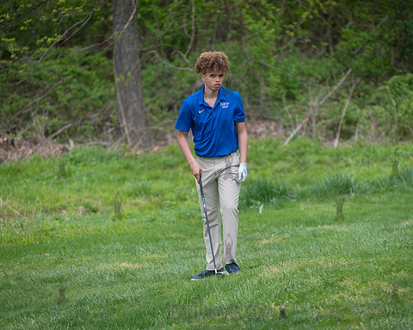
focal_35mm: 193
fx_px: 2359
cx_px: 228
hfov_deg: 10.0
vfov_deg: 8.0
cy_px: 165
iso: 100
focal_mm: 170
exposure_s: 1/320
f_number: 3.5
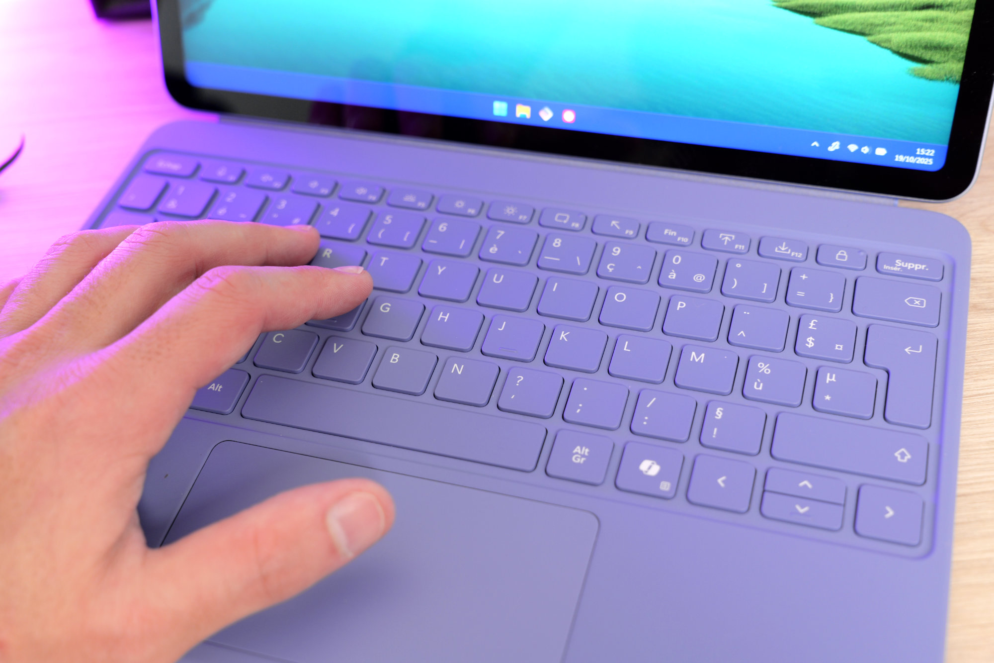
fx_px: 1215
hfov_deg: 44.5
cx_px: 497
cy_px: 332
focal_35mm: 44
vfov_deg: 30.5
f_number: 5
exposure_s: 1/25
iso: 640
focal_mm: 44
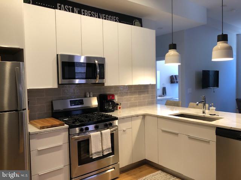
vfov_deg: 49.7
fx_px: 195
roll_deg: +1.7
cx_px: 120
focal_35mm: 28
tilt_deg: -2.7
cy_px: 90
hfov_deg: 63.4
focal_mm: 3.99
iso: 50
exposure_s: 1/15
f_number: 1.8
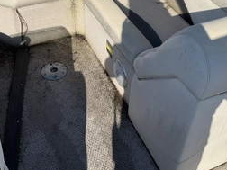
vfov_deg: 31.3
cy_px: 58
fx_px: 302
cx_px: 110
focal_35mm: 46
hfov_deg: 41.2
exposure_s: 1/2538
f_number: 1.8
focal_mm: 3
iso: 25
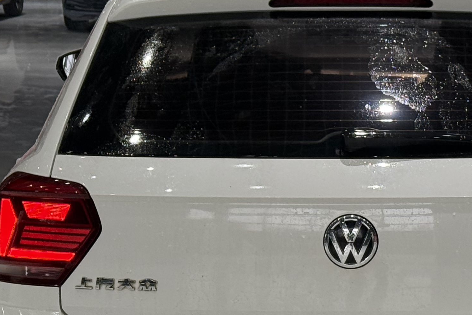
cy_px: 179
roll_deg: -0.5
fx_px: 1783
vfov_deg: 10.1
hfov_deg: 15.0
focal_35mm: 136
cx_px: 390
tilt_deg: -8.8
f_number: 1.78
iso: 125
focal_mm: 6.76
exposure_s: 1/100
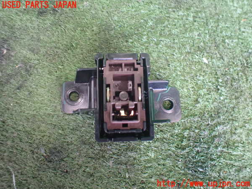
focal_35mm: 30
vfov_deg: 46.8
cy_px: 94
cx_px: 126
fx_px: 218
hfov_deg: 60.0
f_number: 2.3
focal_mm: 5.4
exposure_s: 1/50
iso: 800
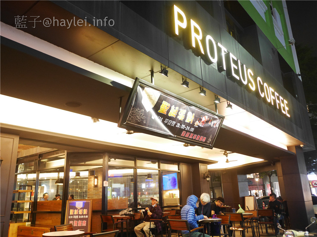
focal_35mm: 30
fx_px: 275
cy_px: 118
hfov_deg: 60.0
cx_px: 158
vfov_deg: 46.8
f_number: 1.7
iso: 1250
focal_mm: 15
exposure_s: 1/60
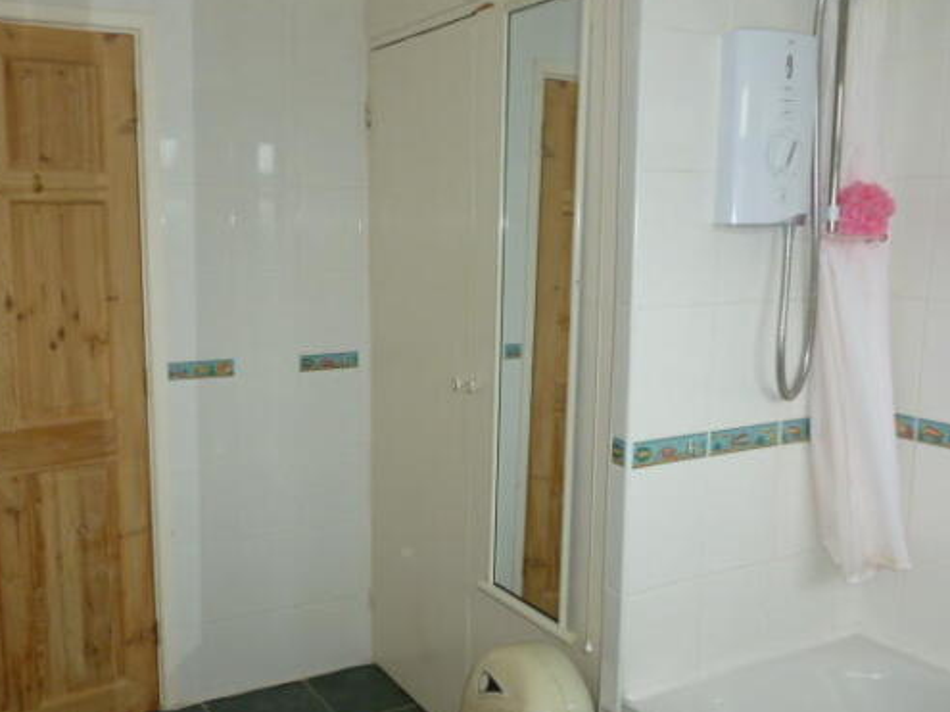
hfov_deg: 55.2
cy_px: 362
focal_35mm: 33
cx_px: 408
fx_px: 905
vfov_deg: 42.9
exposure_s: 1/60
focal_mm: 5
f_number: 3.3
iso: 160
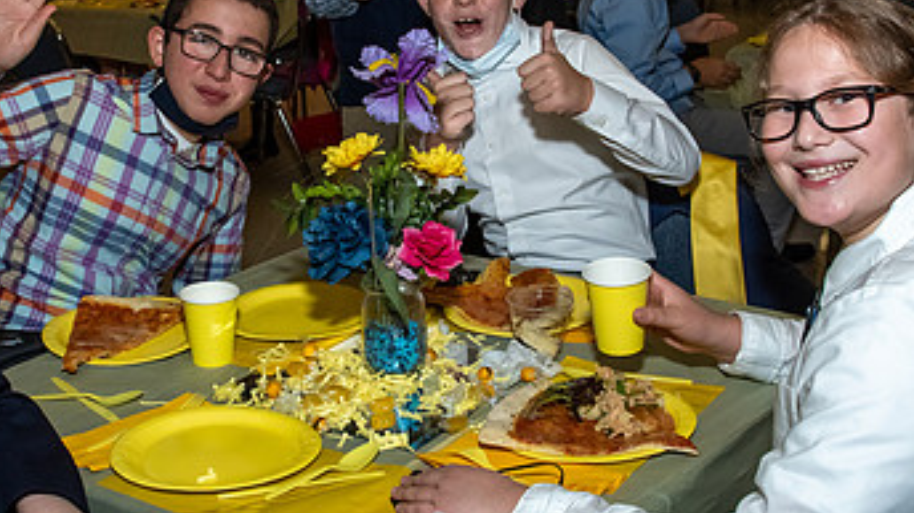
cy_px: 175
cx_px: 389
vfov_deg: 22.1
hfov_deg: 38.4
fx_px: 1308
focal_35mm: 54
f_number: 5.6
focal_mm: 18
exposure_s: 1/250
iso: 500
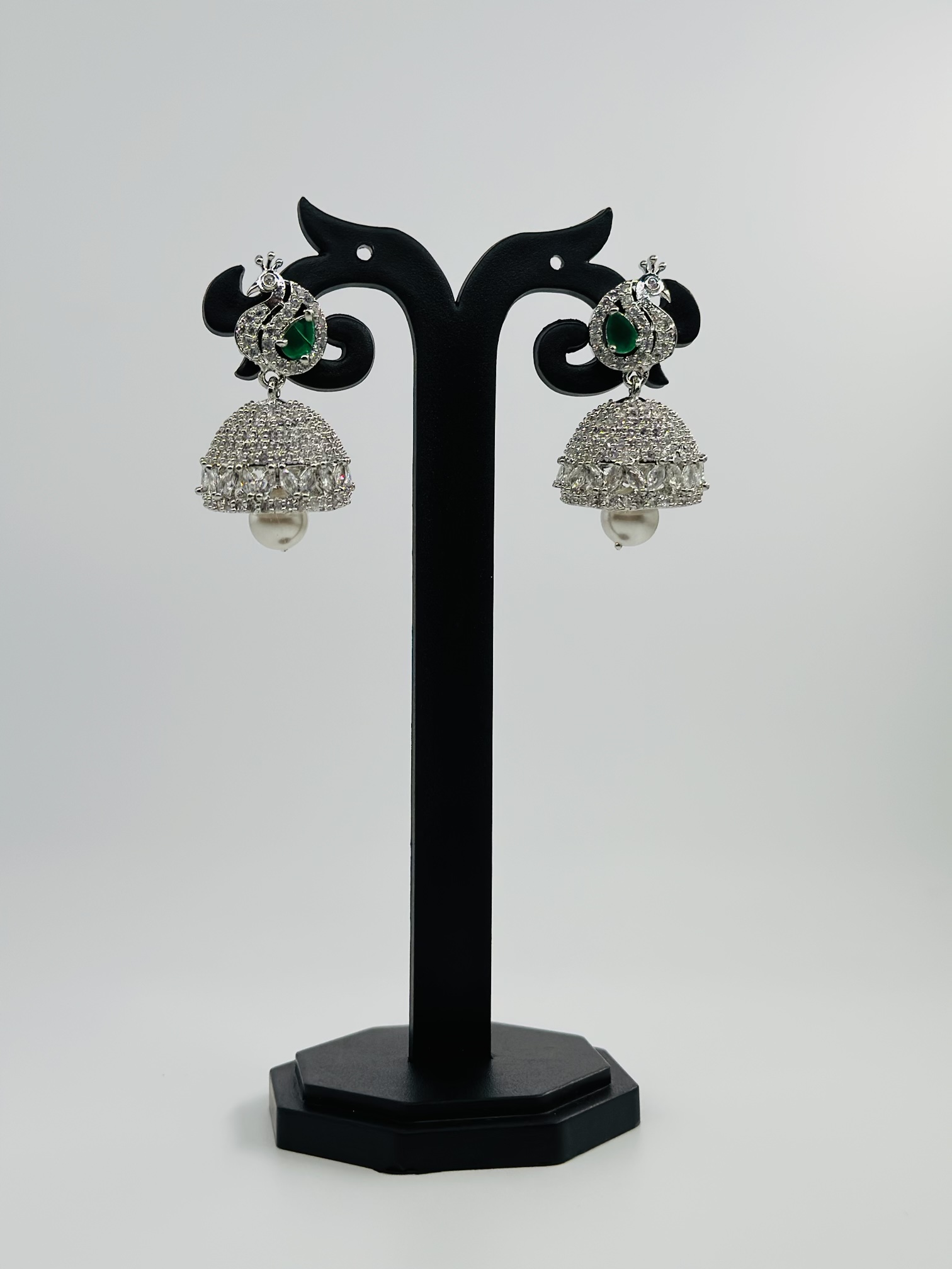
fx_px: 1760
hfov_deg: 30.3
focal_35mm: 48
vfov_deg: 39.7
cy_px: 634
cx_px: 476
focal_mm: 6.86
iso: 100
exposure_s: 1/2597
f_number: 1.78
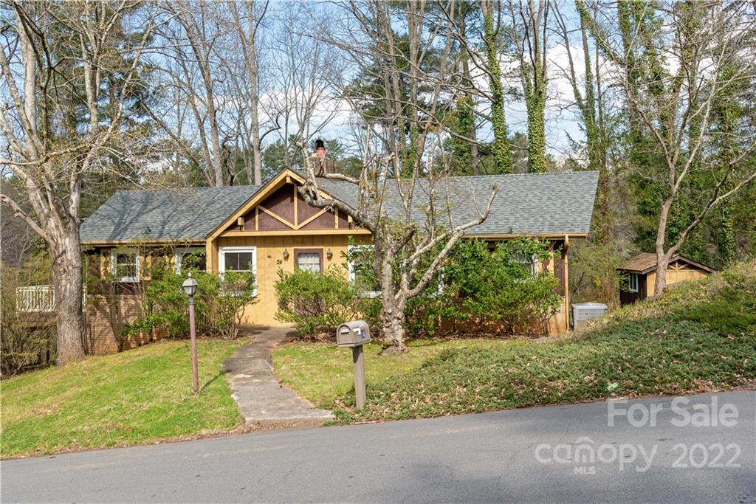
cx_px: 378
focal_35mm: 28
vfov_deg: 46.4
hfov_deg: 65.5
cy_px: 252
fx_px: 588
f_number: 7.1
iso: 320
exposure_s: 1/800
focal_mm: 28
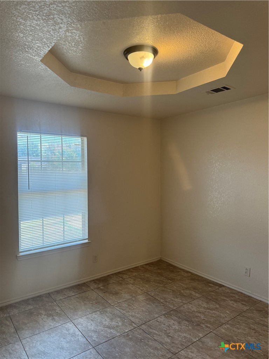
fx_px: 249
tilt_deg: -1.6
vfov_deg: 71.6
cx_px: 134
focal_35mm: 24
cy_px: 180
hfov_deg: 56.8
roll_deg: +0.7
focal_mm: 6.76
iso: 125
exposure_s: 1/60
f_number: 1.78
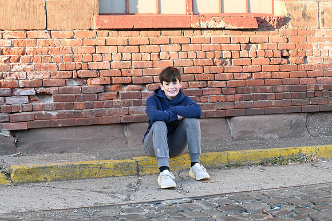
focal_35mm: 79
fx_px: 728
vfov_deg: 17.3
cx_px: 166
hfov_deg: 25.7
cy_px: 110
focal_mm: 79
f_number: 8
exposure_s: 1/160
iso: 1250
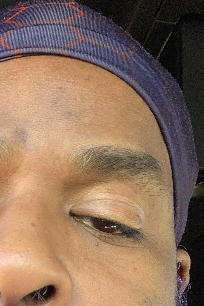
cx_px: -56
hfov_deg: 17.0
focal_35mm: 76
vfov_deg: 26.2
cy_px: 237
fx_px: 646
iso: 64
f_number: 2.2
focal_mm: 2.87
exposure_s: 1/80
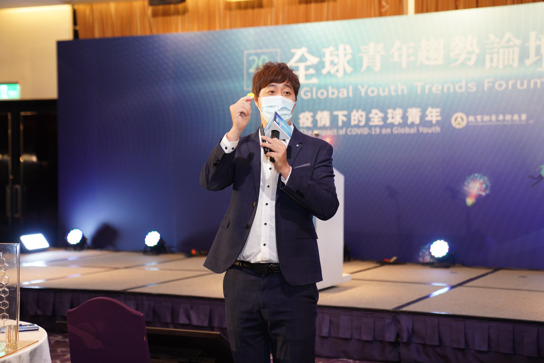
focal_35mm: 64
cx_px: 272
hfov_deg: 31.4
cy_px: 182
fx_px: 967
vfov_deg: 21.2
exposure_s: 1/200
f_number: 2.8
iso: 1600
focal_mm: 64
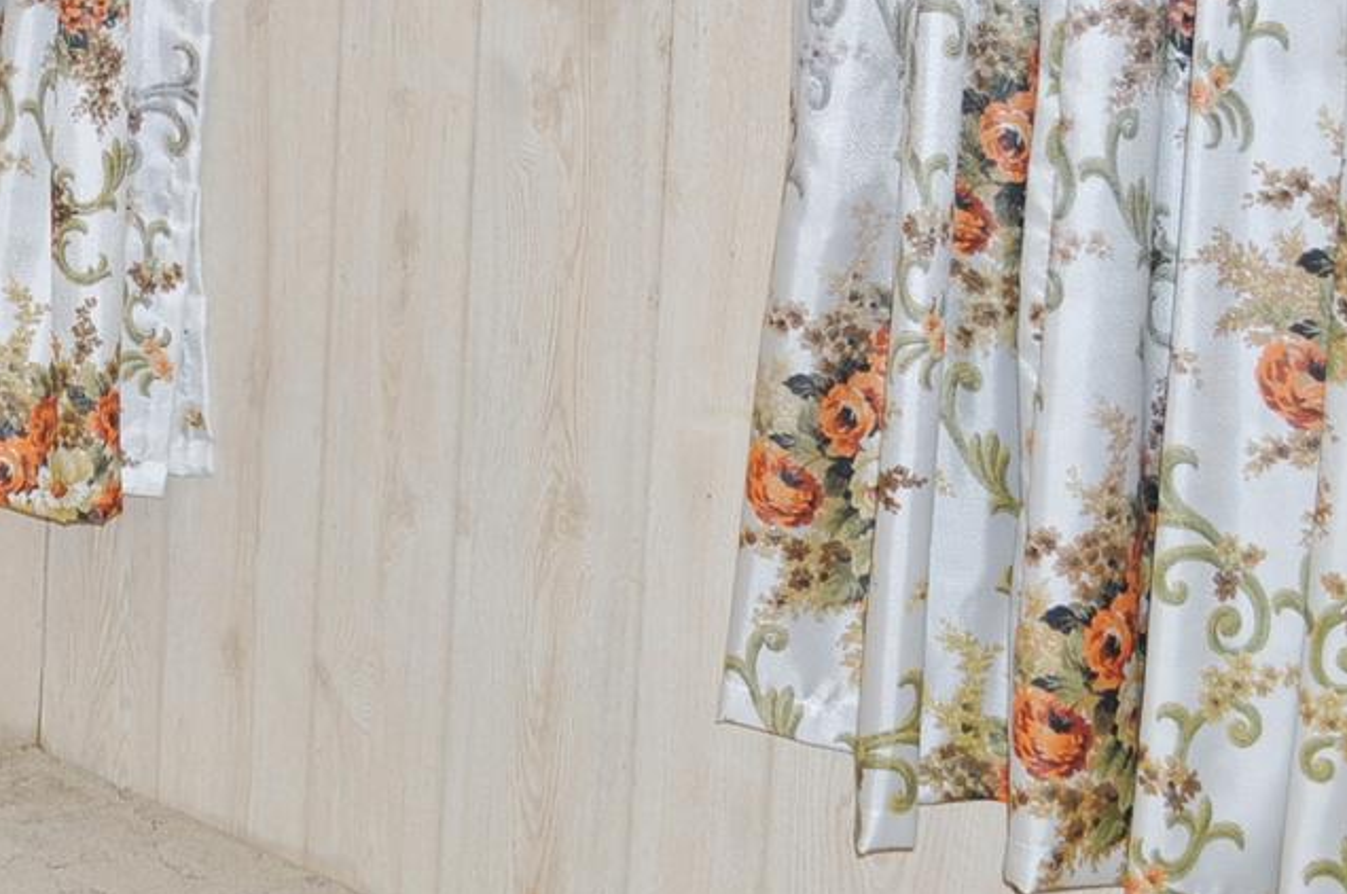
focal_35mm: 87
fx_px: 3250
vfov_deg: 14.9
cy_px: -299
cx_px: -70
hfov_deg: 22.3
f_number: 6.3
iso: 250
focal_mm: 18
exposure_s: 1/60
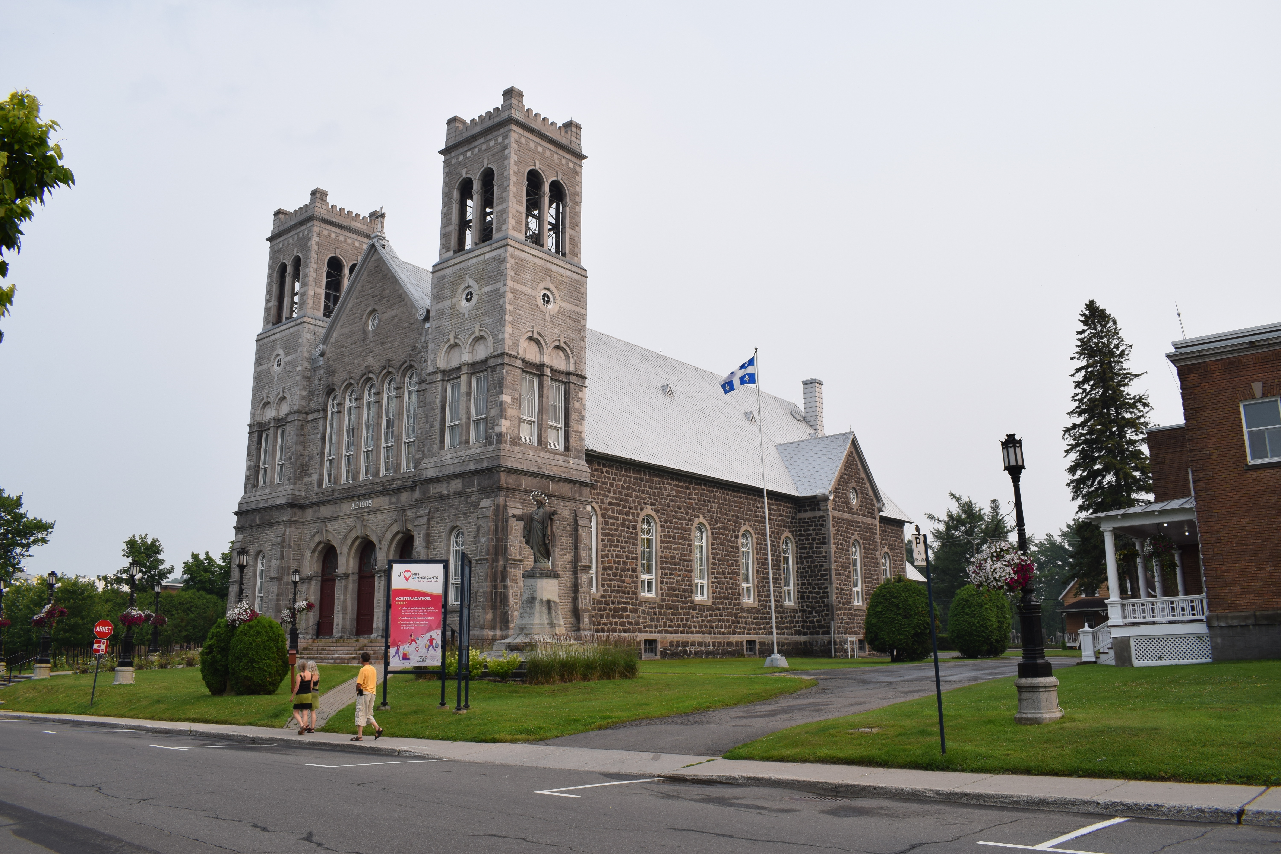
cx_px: 640
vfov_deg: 47.9
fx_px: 961
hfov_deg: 67.4
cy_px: 427
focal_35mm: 27
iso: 200
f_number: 10
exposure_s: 1/400
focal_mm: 18
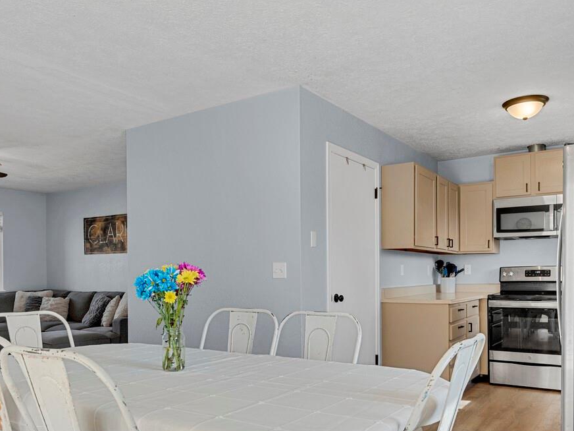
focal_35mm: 30
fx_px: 497
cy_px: 275
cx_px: 278
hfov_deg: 60.0
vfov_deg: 46.3
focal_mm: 17
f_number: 8
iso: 2200
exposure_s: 1/20
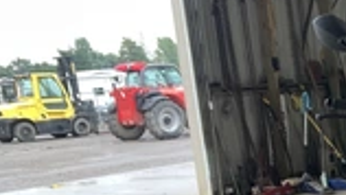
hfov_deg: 24.1
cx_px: 416
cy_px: 280
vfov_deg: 14.3
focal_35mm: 80
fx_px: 734
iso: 80
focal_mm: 3
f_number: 1.8
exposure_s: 1/60
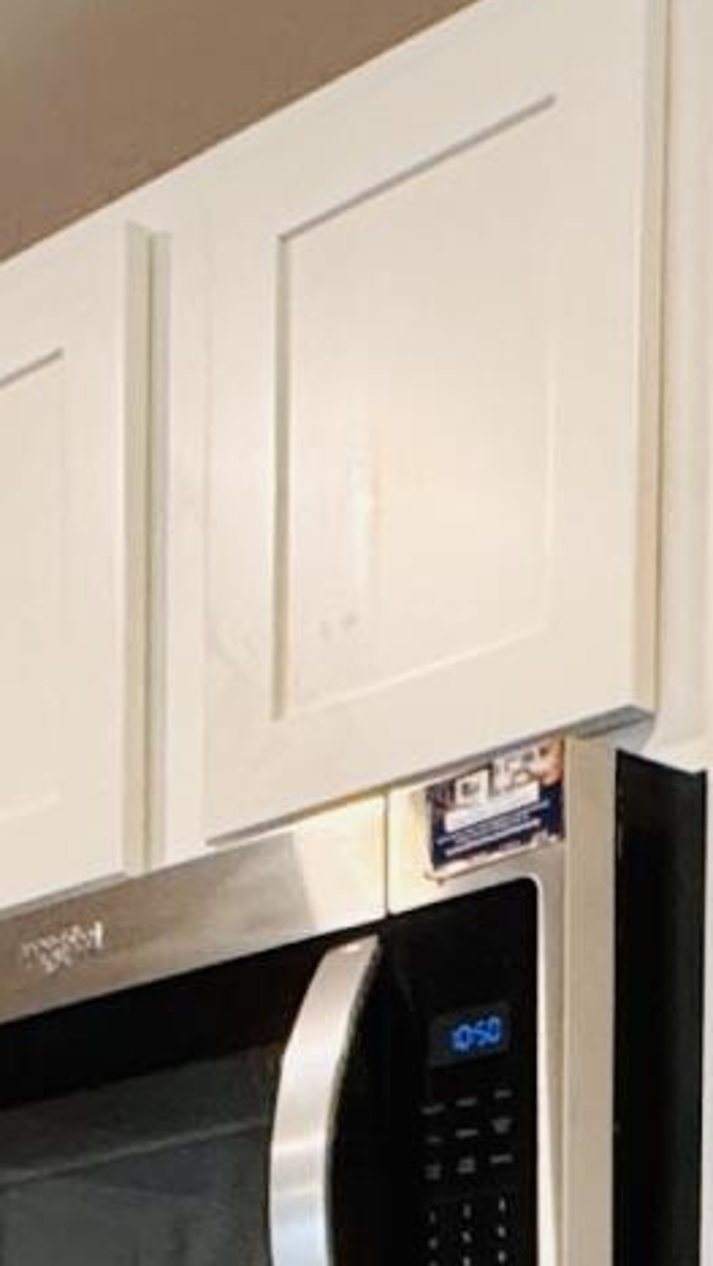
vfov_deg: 19.0
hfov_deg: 12.1
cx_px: -141
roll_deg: -1.0
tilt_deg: -2.3
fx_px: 3291
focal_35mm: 98
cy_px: 1936
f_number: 2.2
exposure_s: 1/120
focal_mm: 2.22
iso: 320
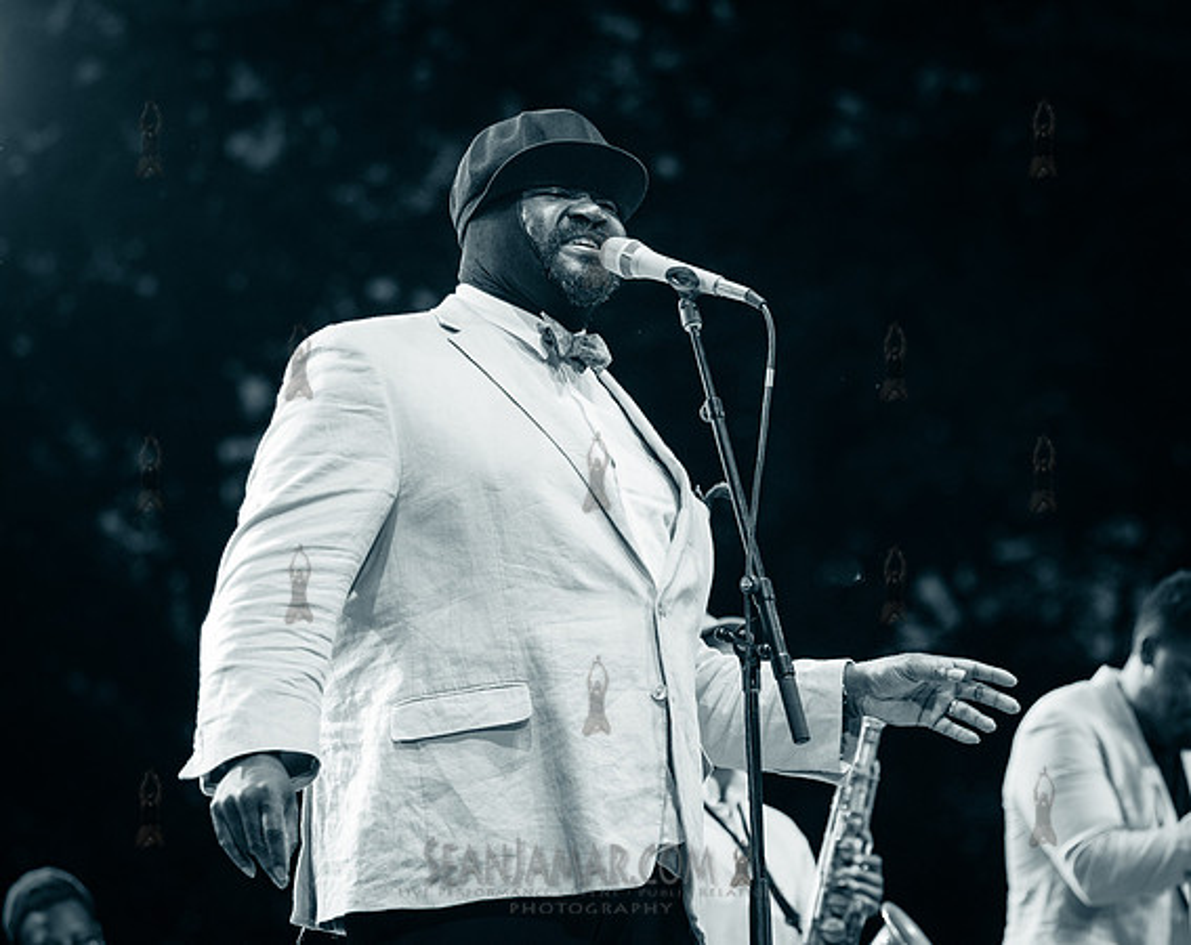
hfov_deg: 15.6
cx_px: 575
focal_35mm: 123
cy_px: 425
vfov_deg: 12.4
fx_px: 4334
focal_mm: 100
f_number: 3.2
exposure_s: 1/500
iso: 1600
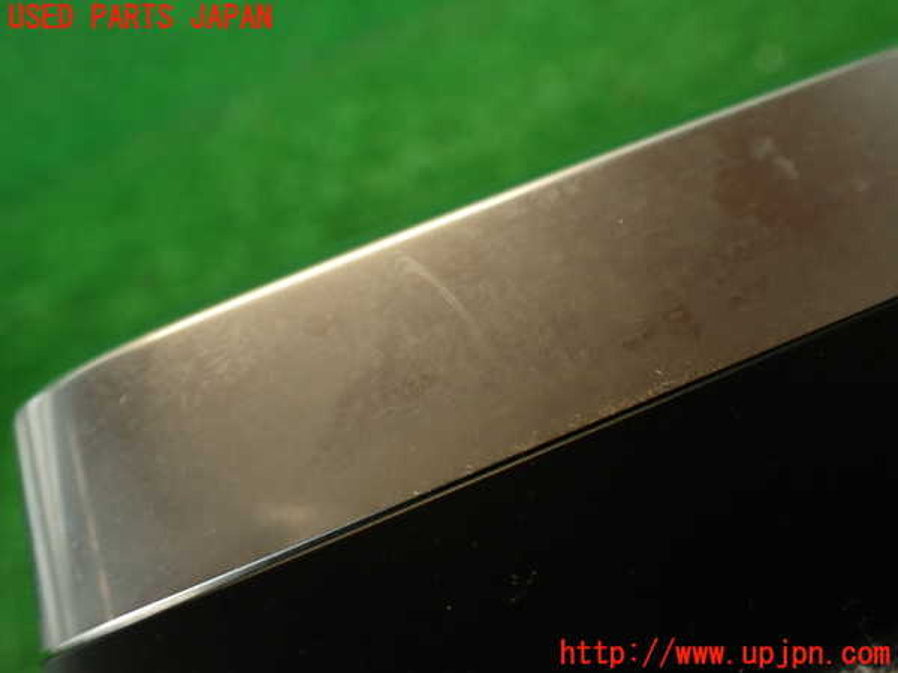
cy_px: 336
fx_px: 830
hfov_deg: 56.8
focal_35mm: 32
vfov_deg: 44.2
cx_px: 449
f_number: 2.4
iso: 125
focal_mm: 5.79
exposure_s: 1/60
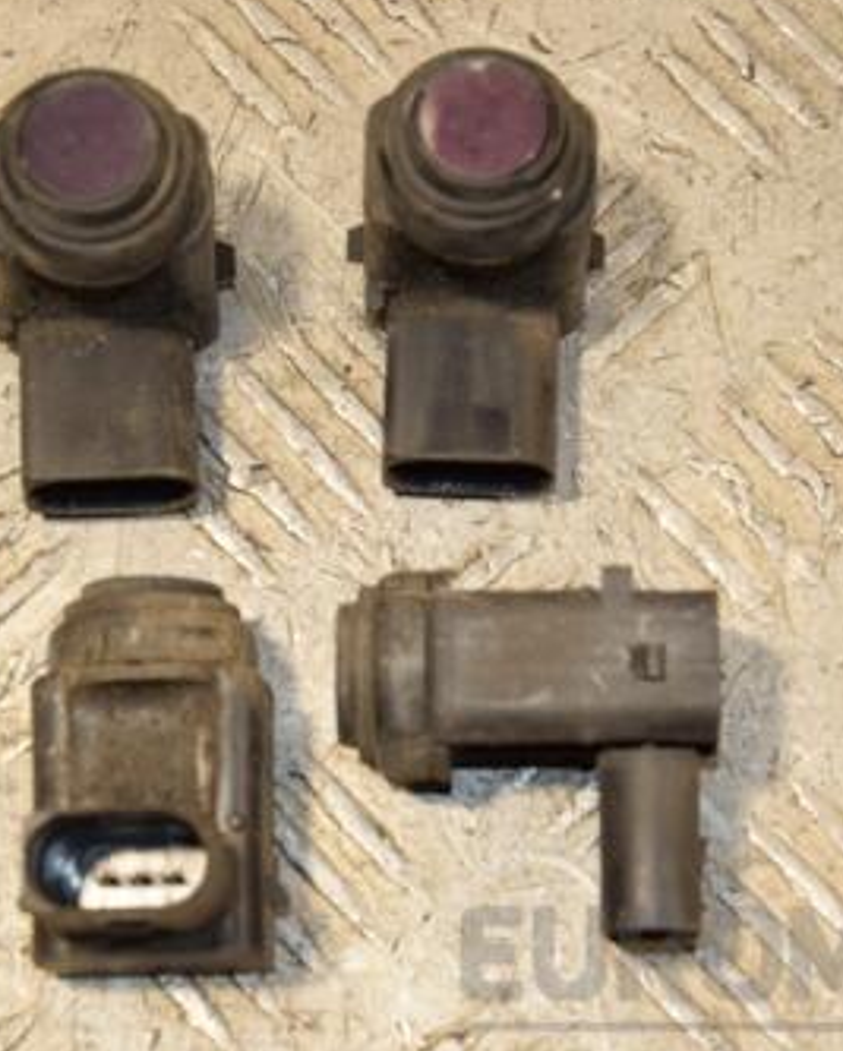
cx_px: 401
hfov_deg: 10.5
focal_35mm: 147
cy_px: 533
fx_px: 4578
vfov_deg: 13.1
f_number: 7.1
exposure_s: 1/200
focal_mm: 58
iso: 800
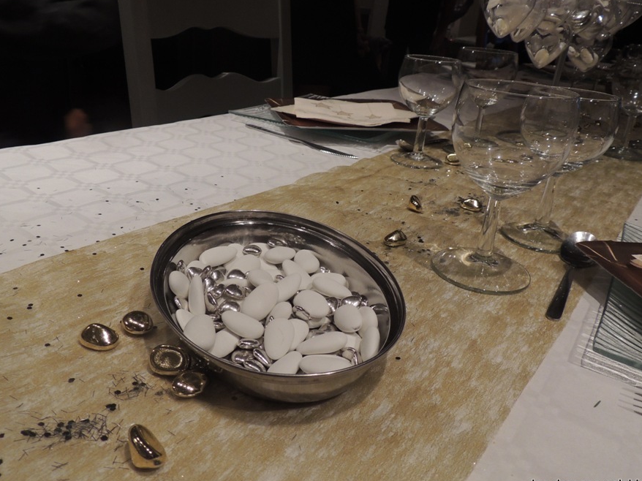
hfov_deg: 63.4
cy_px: 226
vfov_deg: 49.7
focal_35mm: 28
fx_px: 519
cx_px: 311
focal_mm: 4.3
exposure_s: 1/30
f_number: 3
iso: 250
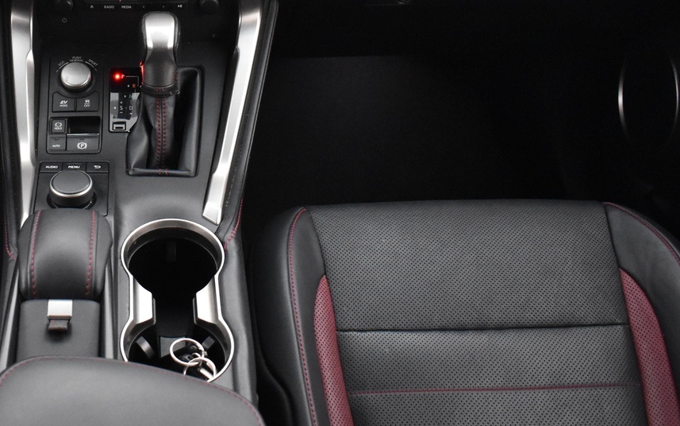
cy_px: 100
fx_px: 964
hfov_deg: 37.4
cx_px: 132
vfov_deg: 24.6
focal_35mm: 52
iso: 3200
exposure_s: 1/20
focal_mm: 18
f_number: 3.5
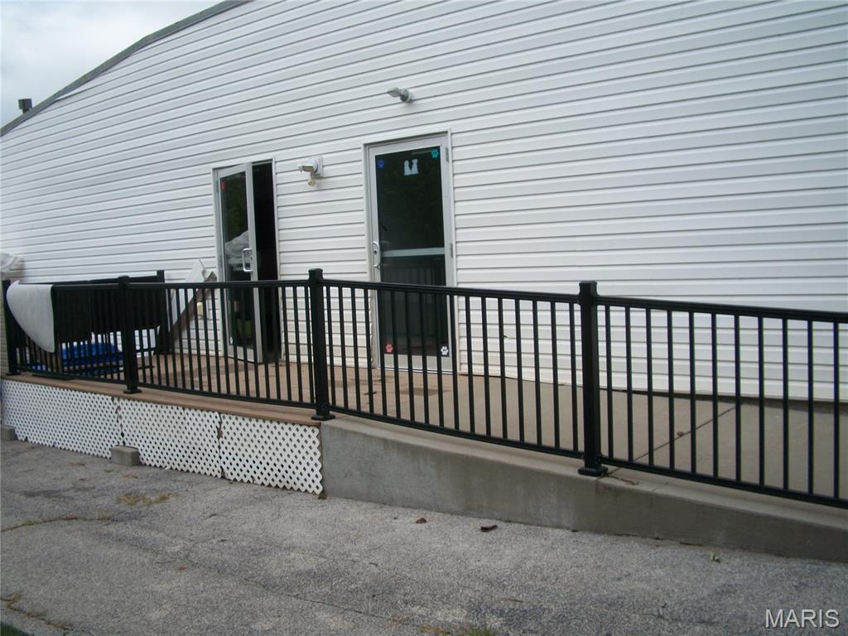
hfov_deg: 52.6
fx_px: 857
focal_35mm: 35
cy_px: 318
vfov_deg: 40.7
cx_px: 424
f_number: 5.6
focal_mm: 6.3
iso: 80
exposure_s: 1/400
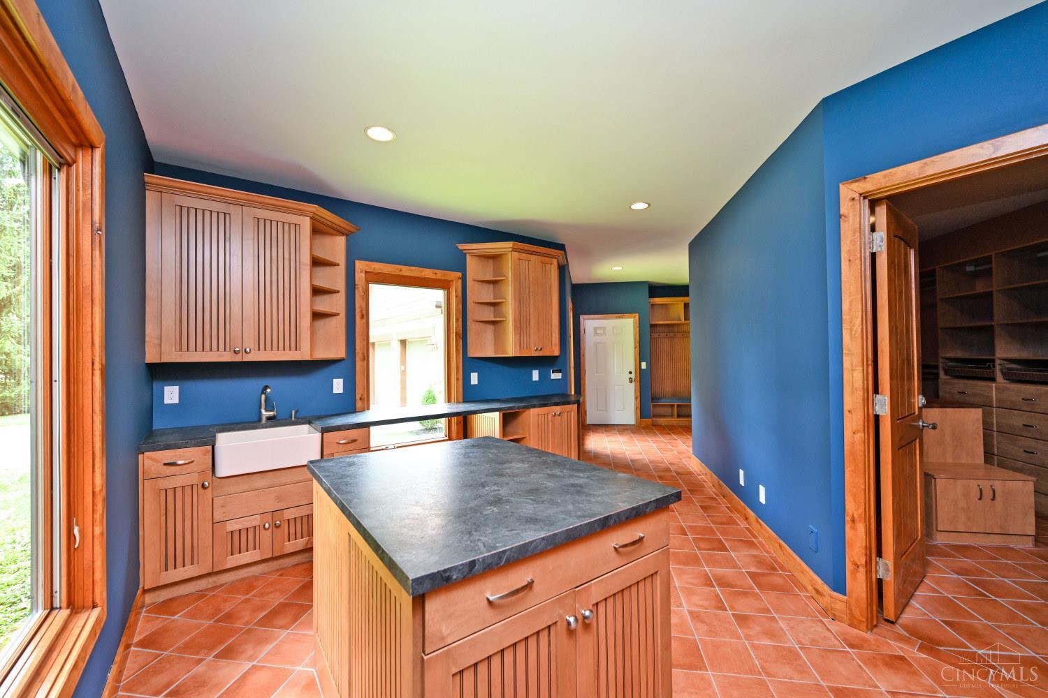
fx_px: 408
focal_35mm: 14
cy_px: 349
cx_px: 524
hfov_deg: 104.3
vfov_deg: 81.2
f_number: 4
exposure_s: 1/60
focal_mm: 14
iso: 400
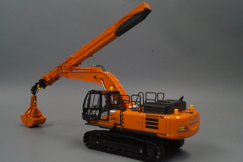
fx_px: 243
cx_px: 122
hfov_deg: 53.2
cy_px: 81
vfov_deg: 36.8
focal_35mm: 36
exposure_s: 1/10
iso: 3200
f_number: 25
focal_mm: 24
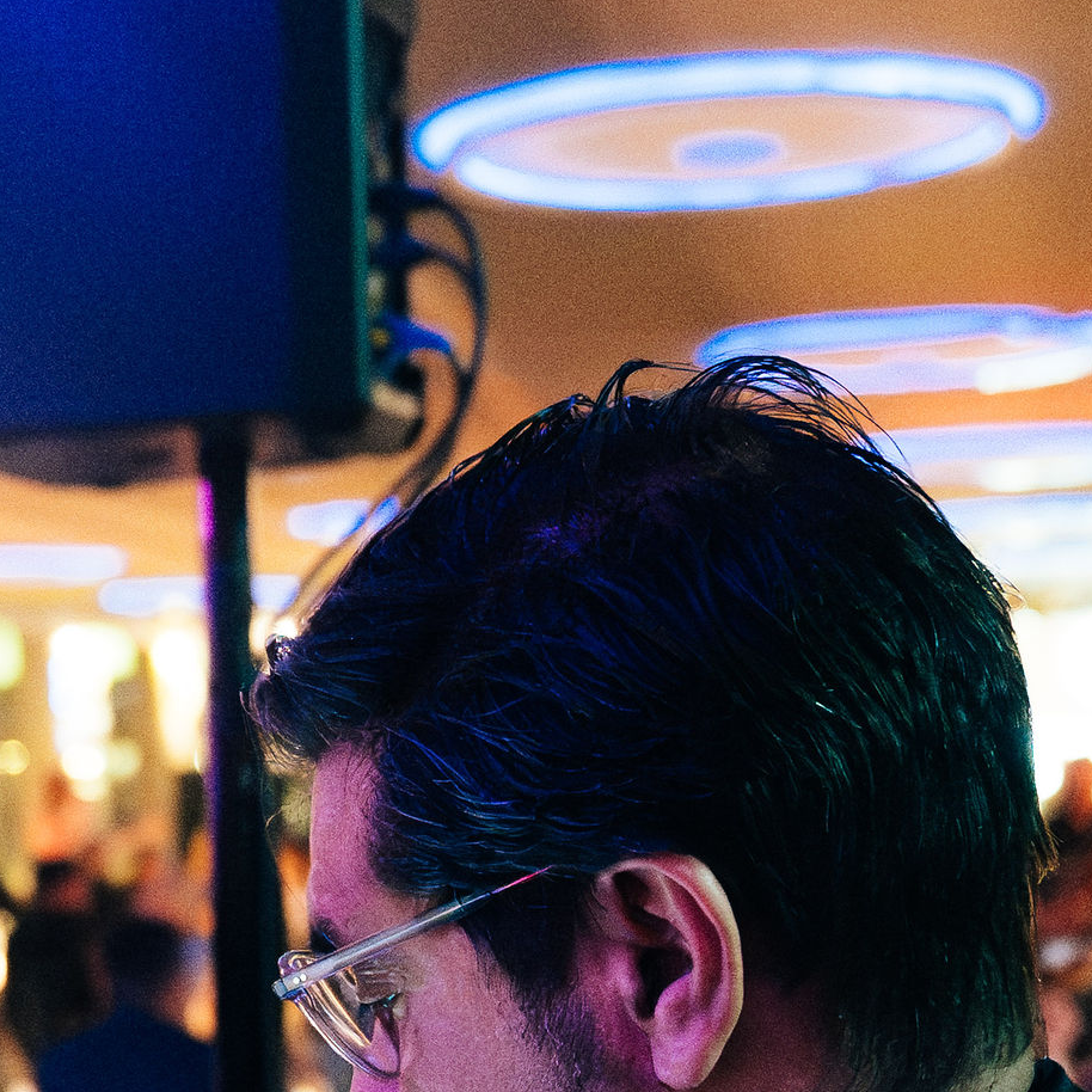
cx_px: 294
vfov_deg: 18.6
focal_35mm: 87
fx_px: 3105
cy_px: 1418
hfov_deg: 19.8
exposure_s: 1/100
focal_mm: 24
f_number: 2.8
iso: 10000
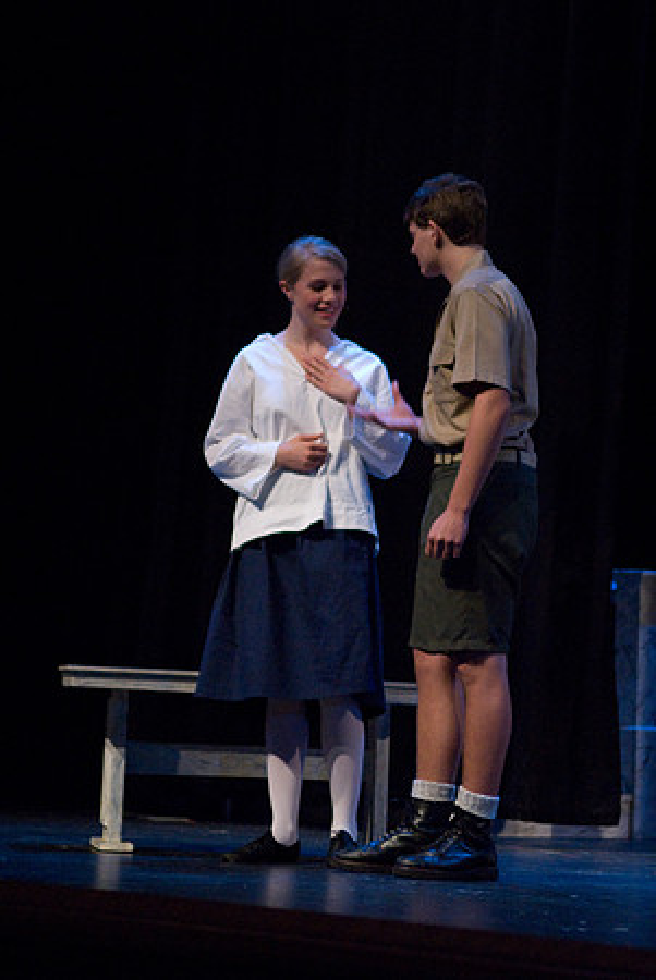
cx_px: 328
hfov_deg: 11.4
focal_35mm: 120
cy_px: 490
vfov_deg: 17.0
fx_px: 3272
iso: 1600
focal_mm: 80
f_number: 2.8
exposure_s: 1/40
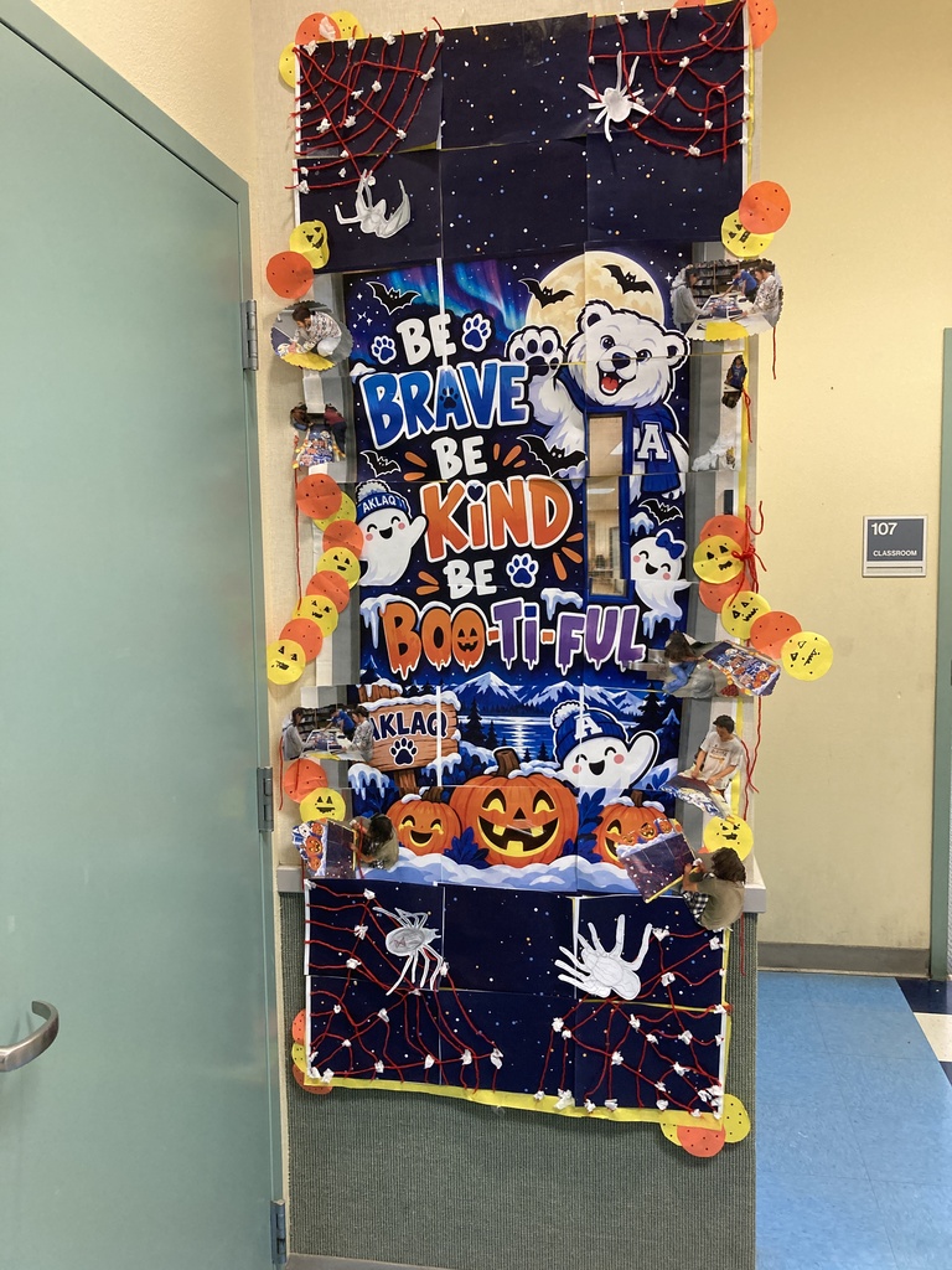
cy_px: 635
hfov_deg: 49.7
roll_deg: +0.1
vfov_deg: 63.4
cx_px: 476
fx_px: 1027
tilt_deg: -3.7
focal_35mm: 28
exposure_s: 1/60
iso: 160
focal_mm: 3.99
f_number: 1.8
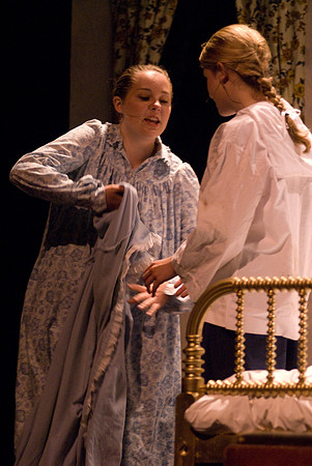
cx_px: 156
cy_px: 233
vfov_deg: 10.1
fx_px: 2626
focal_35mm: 202
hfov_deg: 6.8
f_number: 2.8
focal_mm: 135
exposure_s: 1/125
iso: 1600
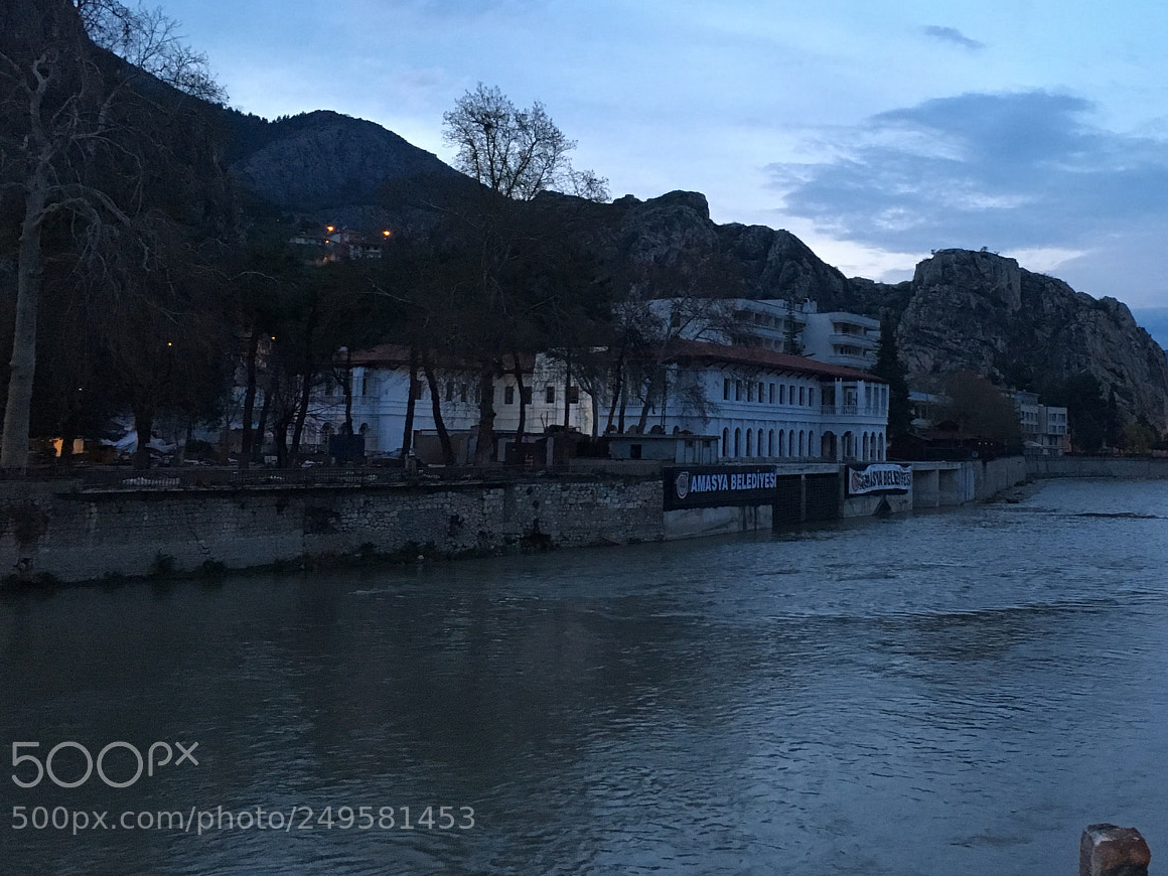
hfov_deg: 46.2
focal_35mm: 40
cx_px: 754
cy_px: 293
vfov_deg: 35.6
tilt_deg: +6.4
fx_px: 1350
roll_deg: -0.7
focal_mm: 4.15
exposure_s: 1/25
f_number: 2.2
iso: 200
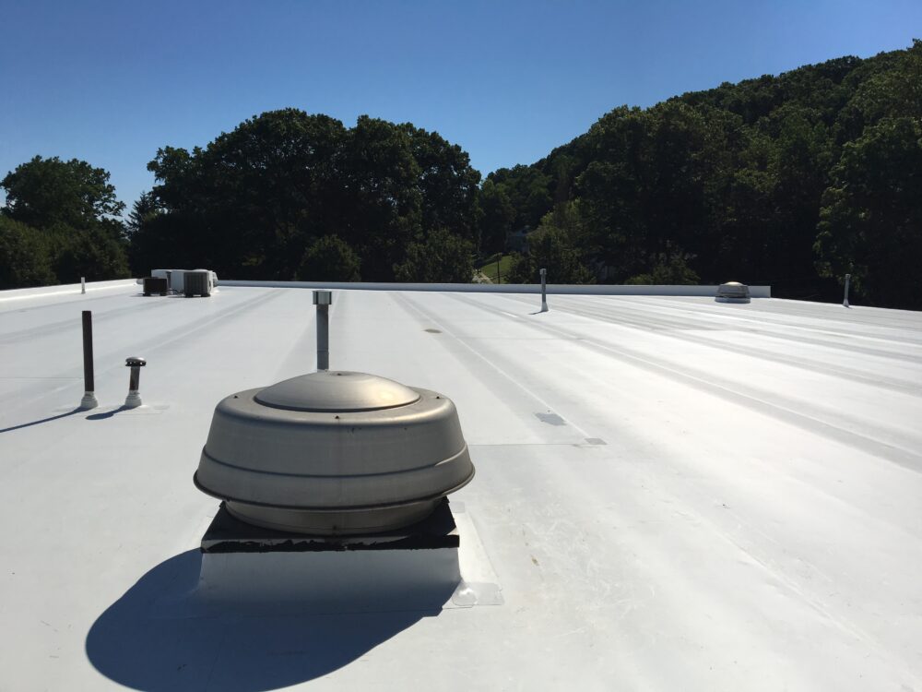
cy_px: 346
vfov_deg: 48.2
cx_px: 461
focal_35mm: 29
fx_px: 772
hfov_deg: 61.7
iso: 25
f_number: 2.2
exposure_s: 1/6410
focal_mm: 4.15
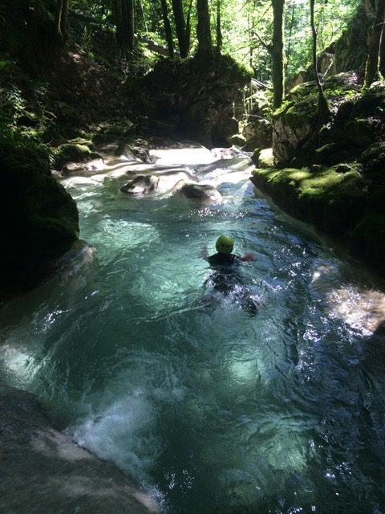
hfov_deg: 48.2
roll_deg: +1.2
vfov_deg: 61.7
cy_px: 257
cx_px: 192
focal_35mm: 29
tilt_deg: -27.1
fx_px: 430
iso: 32
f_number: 2.2
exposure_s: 1/104
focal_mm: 4.15
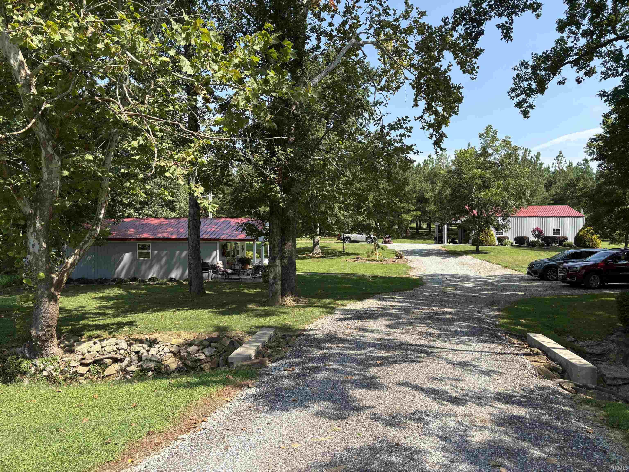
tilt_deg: +1.3
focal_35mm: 26
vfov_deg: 53.1
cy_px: 236
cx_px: 314
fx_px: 472
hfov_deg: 67.3
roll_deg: -0.2
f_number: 1.6
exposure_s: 1/1393
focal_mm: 5.96
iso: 50
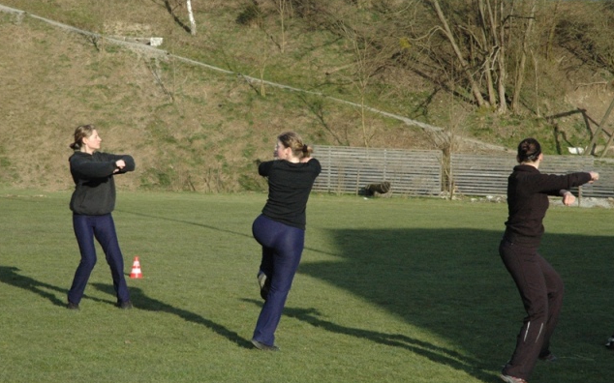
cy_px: 186
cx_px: 307
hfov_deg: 19.3
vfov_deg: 12.1
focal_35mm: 108
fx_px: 1807
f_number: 14
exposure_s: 1/800
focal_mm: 70
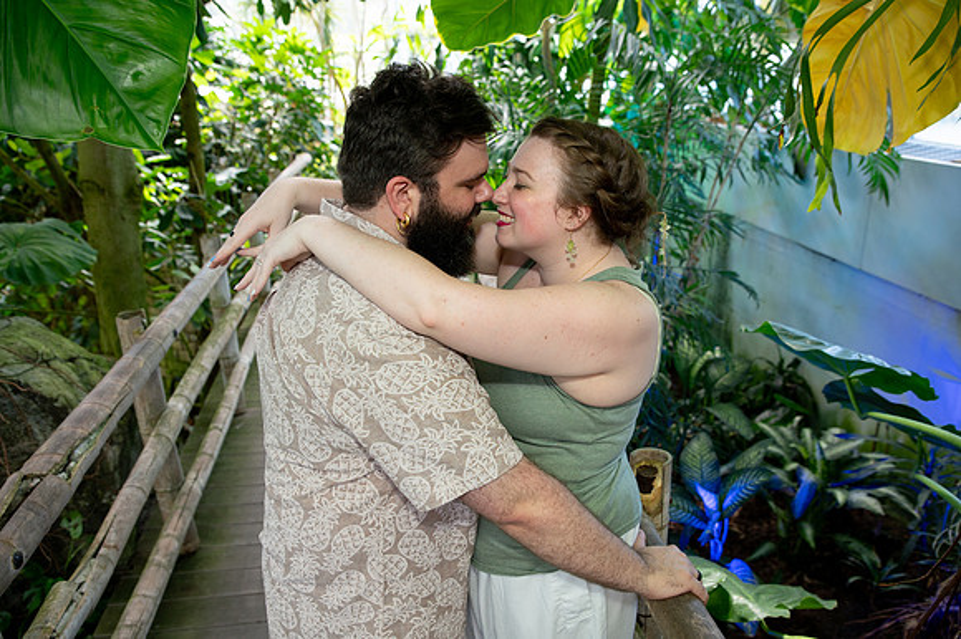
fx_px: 730
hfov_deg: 66.7
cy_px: 319
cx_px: 495
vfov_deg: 47.3
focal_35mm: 27
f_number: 3.2
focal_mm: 26
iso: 500
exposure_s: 1/200
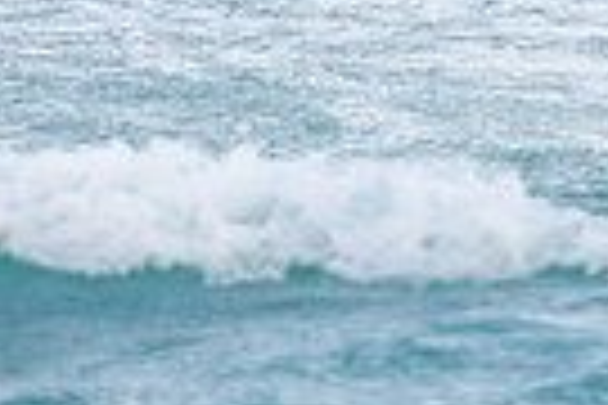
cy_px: -227
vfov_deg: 0.5
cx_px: 581
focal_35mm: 2642
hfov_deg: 0.8
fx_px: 44617
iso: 1000
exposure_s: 1/1600
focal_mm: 400
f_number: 5.6
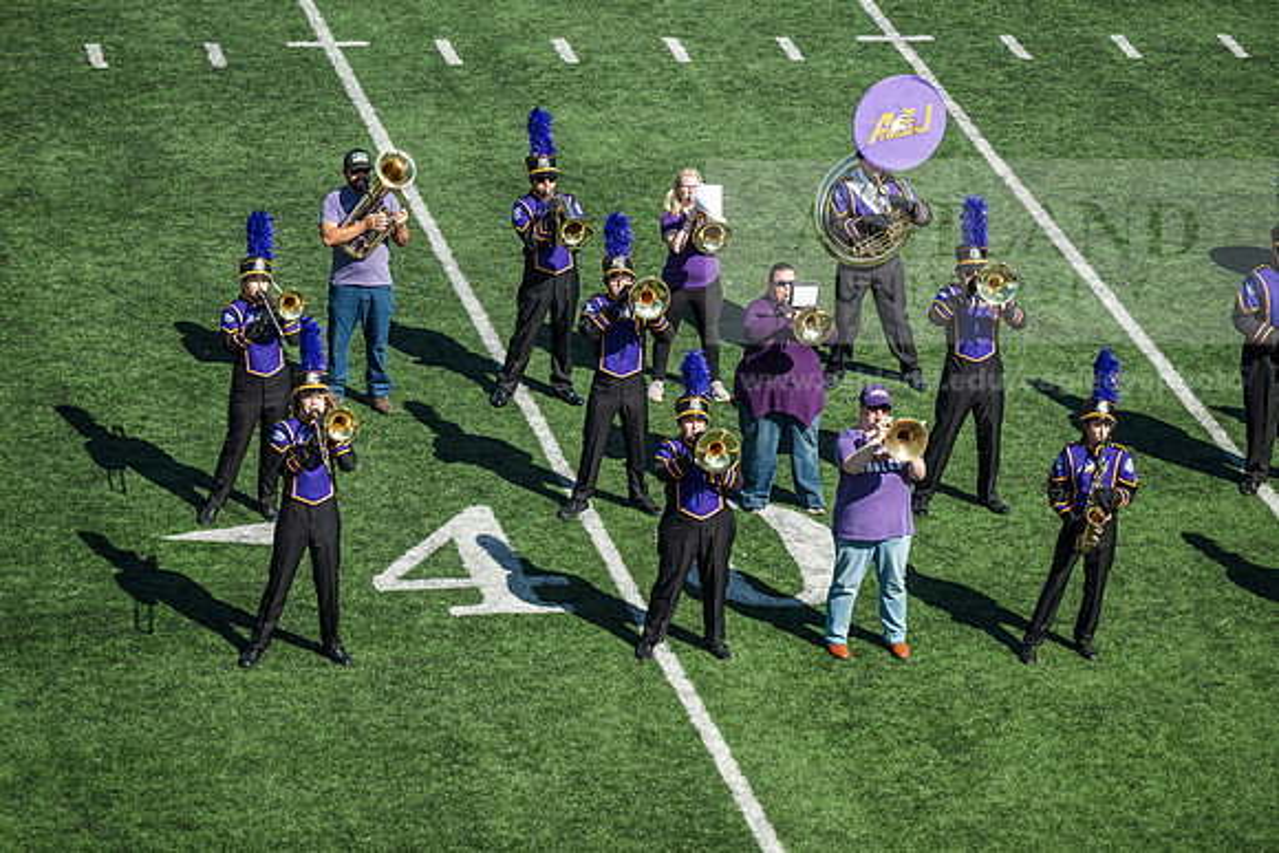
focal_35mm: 180
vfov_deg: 7.6
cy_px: 426
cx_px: 640
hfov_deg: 11.4
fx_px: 6396
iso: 125
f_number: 3.5
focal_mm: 180
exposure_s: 1/1250
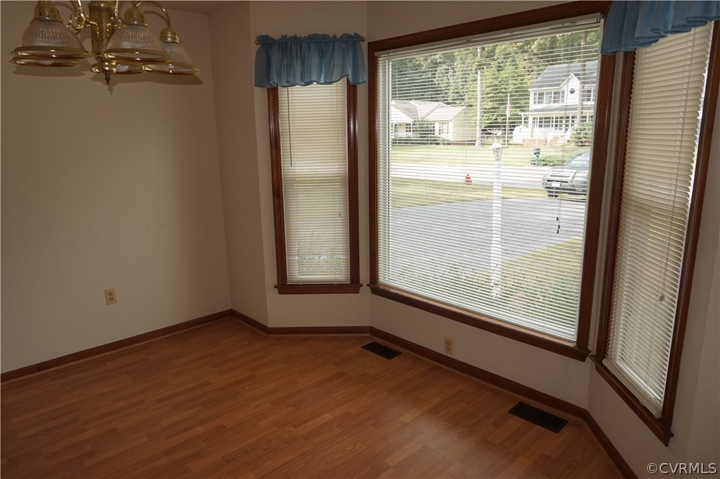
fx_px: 480
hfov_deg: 73.8
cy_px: 240
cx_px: 360
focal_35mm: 24
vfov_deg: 53.0
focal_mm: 16
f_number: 5
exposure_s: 1/80
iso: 100
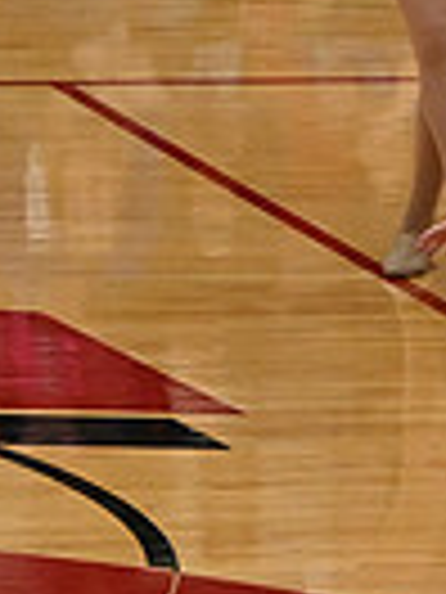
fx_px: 10050
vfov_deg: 3.4
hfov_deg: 2.5
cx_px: 1212
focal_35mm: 585
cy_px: 43
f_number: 4
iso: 5000
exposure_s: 1/400
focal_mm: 92
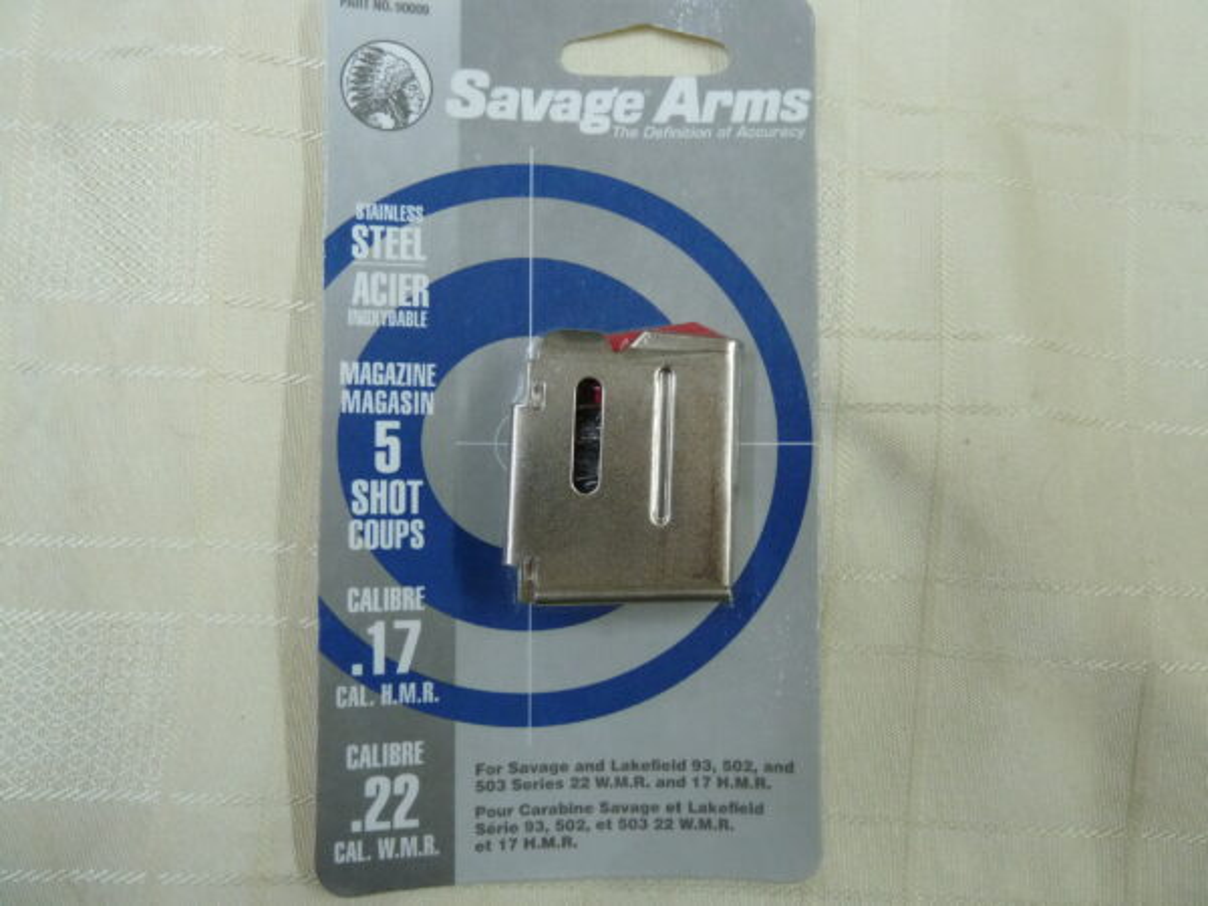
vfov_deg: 54.9
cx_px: 604
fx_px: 872
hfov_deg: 69.4
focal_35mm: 25
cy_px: 453
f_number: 3.3
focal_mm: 4.1
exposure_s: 1/30
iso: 320
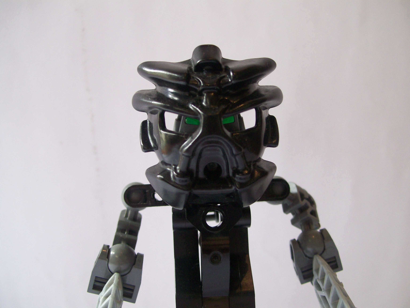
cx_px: 205
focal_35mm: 36
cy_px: 154
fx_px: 426
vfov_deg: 39.7
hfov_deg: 51.4
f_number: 2.7
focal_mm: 6
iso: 133
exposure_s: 1/32
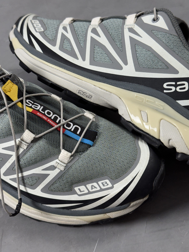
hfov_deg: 30.3
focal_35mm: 48
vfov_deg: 39.7
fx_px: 349
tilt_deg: -46.9
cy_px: 126
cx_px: 94
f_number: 1.78
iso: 80
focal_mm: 6.76
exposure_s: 1/60
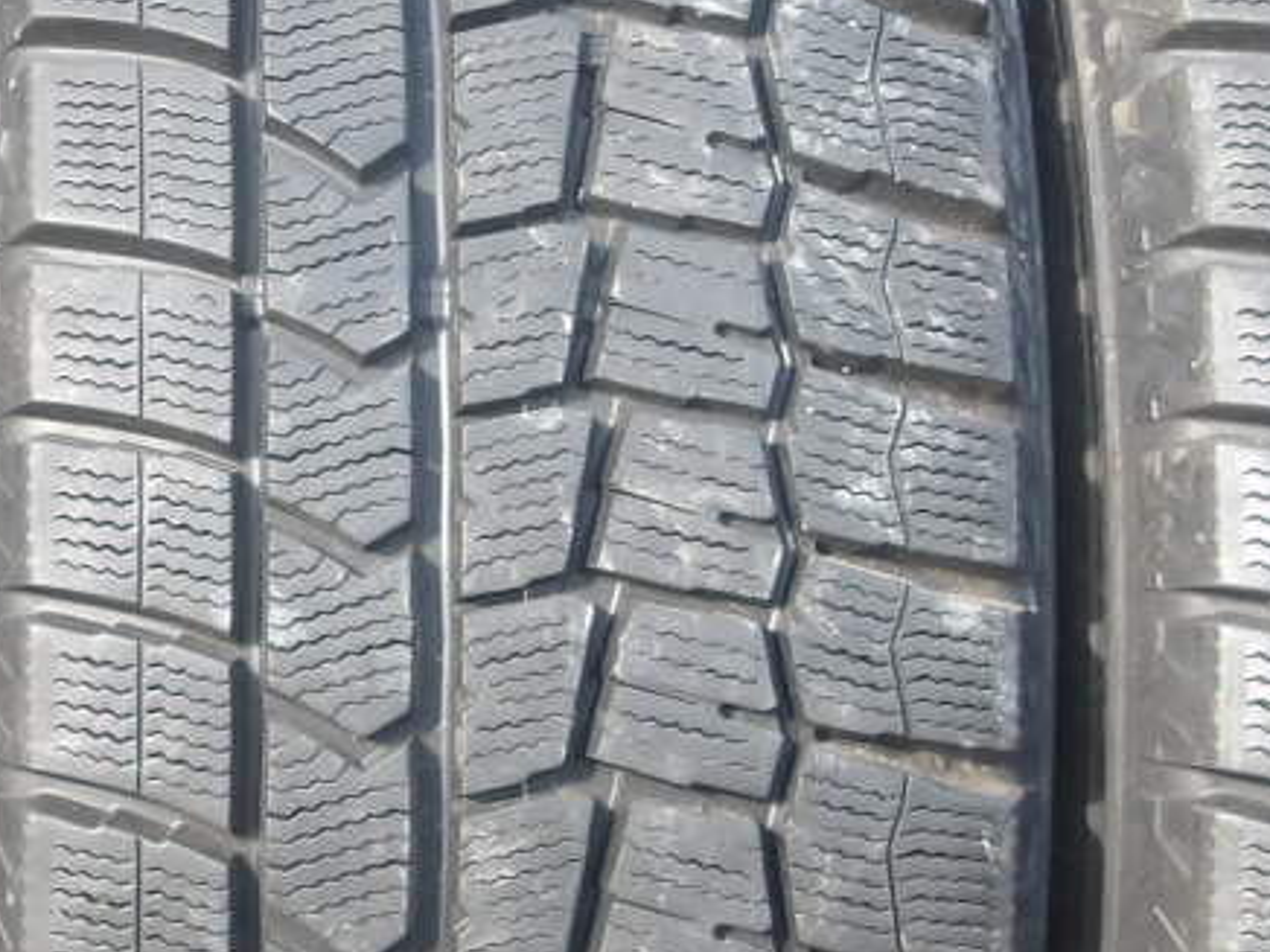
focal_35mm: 99
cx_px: -44
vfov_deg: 14.9
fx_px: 3632
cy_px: 544
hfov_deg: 19.2
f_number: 3
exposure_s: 1/96
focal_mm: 4.9
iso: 100
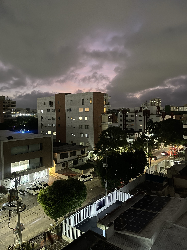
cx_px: 94
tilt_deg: -3.0
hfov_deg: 54.9
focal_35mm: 25
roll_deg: +0.5
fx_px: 180
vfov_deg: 69.4
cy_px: 125
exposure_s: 1/20
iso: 1000
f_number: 1.6
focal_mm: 5.1
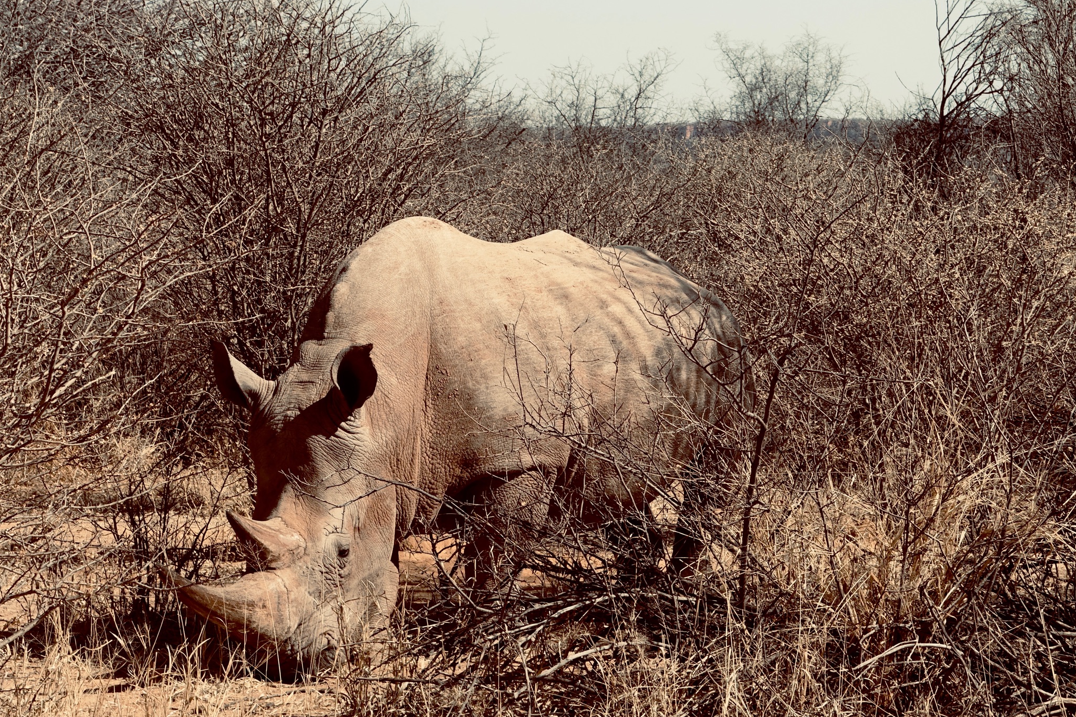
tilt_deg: -1.0
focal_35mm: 125
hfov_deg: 16.4
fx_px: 3736
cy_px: 365
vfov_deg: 11.0
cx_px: 538
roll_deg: +0.0
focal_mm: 15.66
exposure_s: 1/1206
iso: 50
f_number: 2.8
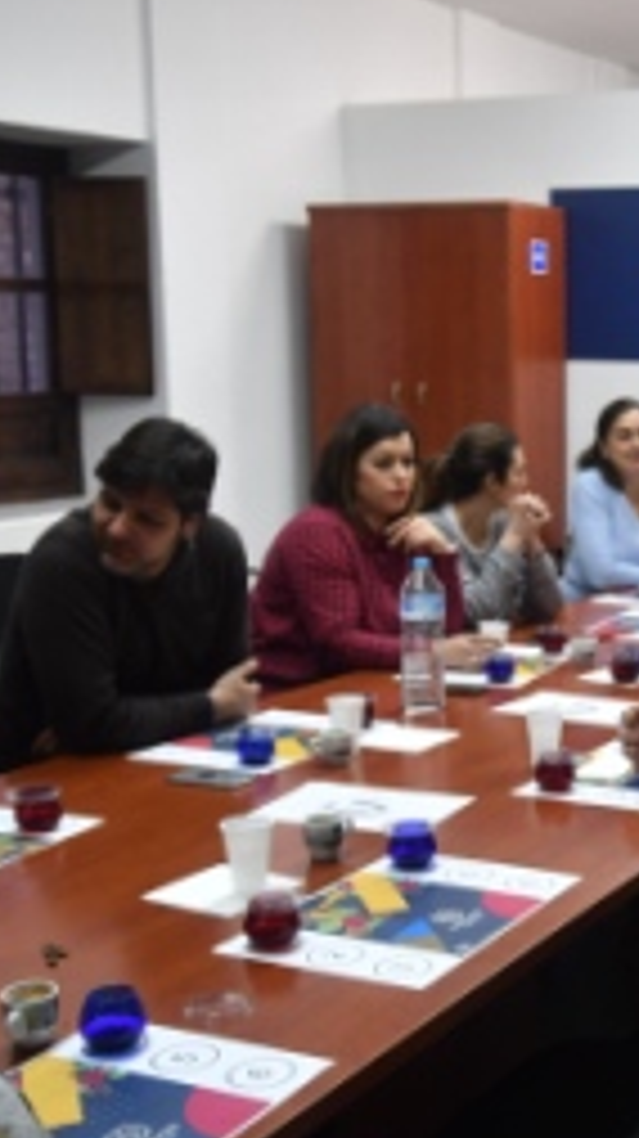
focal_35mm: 53
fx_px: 1597
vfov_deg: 39.2
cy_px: 600
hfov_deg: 21.2
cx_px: 752
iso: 400
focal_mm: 19
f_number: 2.8
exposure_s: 1/60
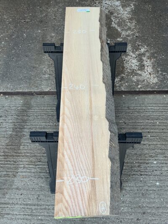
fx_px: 188
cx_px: 84
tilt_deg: -61.3
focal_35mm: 29
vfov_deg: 61.6
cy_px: 112
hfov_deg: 48.2
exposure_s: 1/120
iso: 20
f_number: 1.8
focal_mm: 3
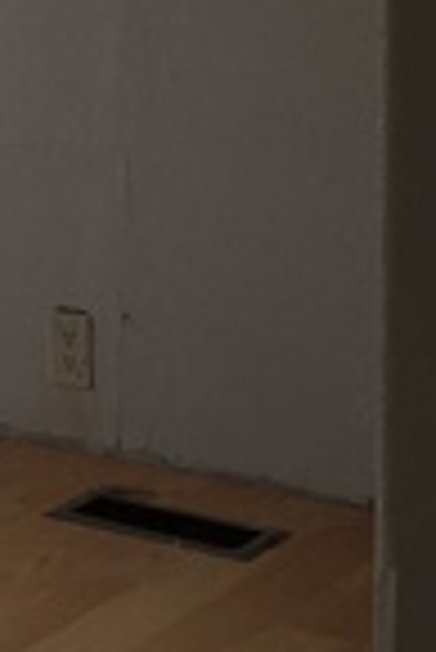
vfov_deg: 14.9
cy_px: -112
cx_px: -440
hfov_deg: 9.6
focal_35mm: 133
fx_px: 2410
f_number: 2.2
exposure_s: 1/120
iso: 32
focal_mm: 4.15
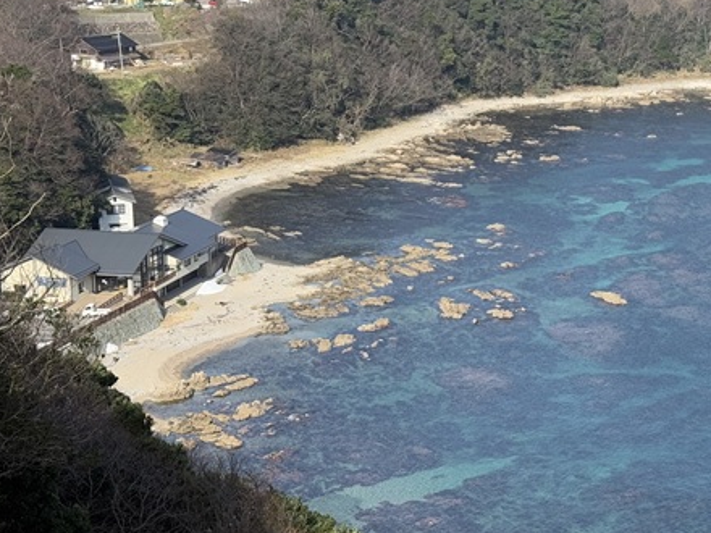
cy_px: 262
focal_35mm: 89
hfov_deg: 21.5
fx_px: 1828
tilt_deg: -13.4
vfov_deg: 16.6
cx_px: 647
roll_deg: -0.5
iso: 64
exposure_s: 1/2033
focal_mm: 6.76
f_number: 1.78
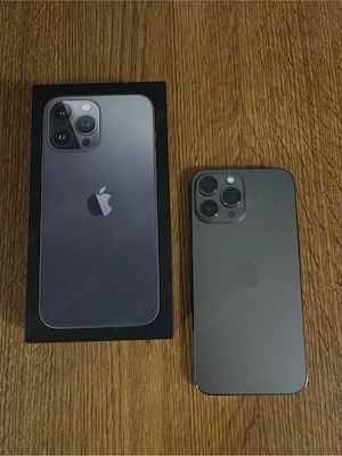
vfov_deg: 67.3
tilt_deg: -80.9
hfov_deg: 53.1
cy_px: 228
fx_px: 343
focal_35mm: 26
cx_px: 171
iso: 640
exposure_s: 1/25
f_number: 1.5
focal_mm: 5.7
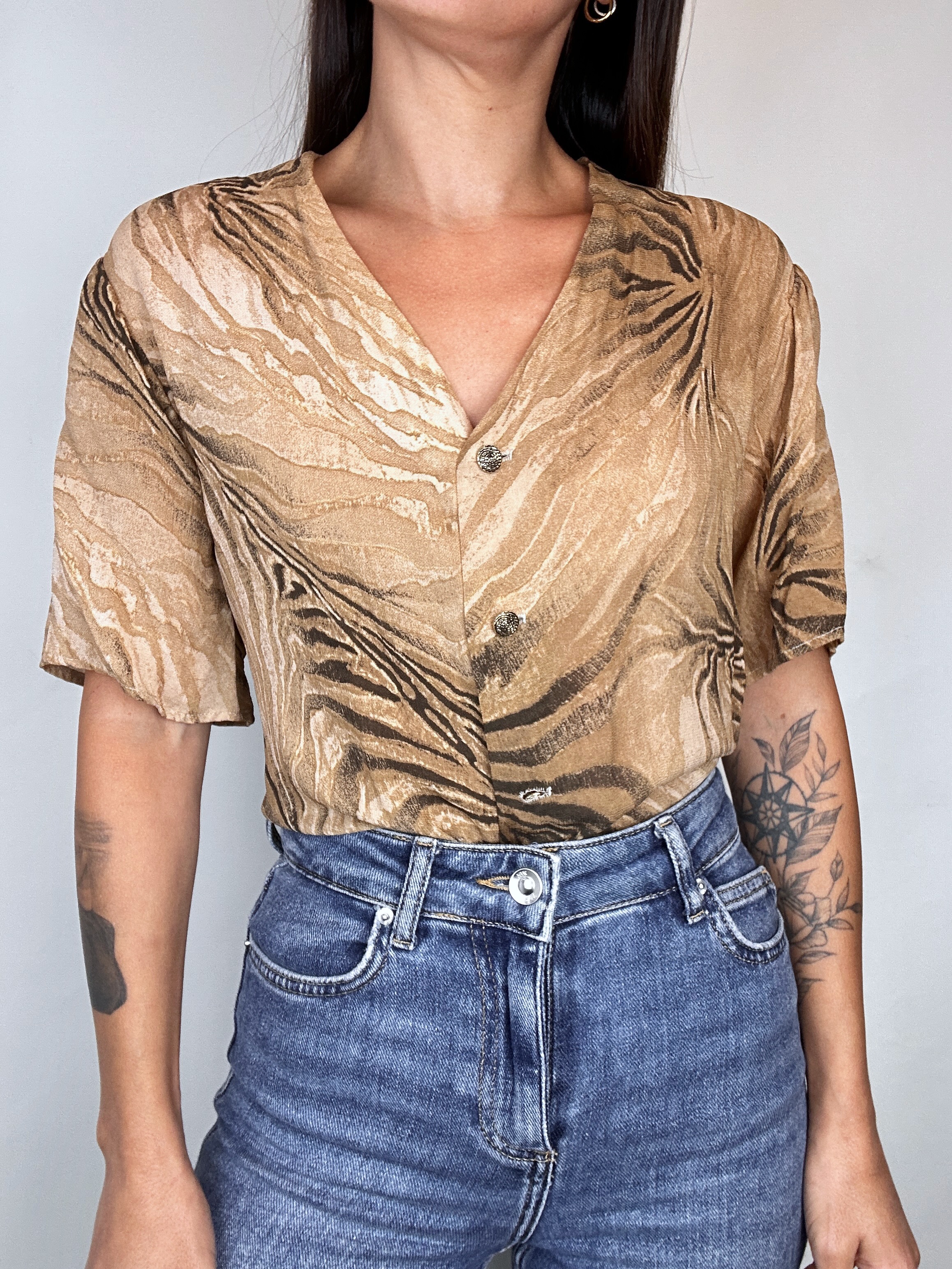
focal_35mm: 30
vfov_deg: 60.0
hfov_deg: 46.8
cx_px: 476
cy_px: 634
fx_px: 1100
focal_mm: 2.69
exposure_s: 1/100
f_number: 1.9
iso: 50
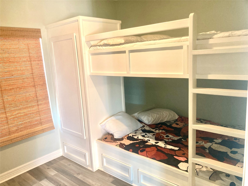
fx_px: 201
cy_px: 93
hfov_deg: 63.4
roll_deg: +3.4
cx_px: 124
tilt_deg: -9.3
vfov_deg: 49.7
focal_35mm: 28
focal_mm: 3.99
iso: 125
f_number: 1.8
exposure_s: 1/60
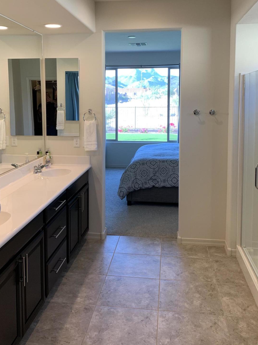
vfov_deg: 50.9
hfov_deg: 39.6
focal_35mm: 36
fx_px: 358
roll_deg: +0.7
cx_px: 115
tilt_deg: -4.5
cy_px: 131
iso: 50
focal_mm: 4.25
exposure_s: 1/60
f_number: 1.8
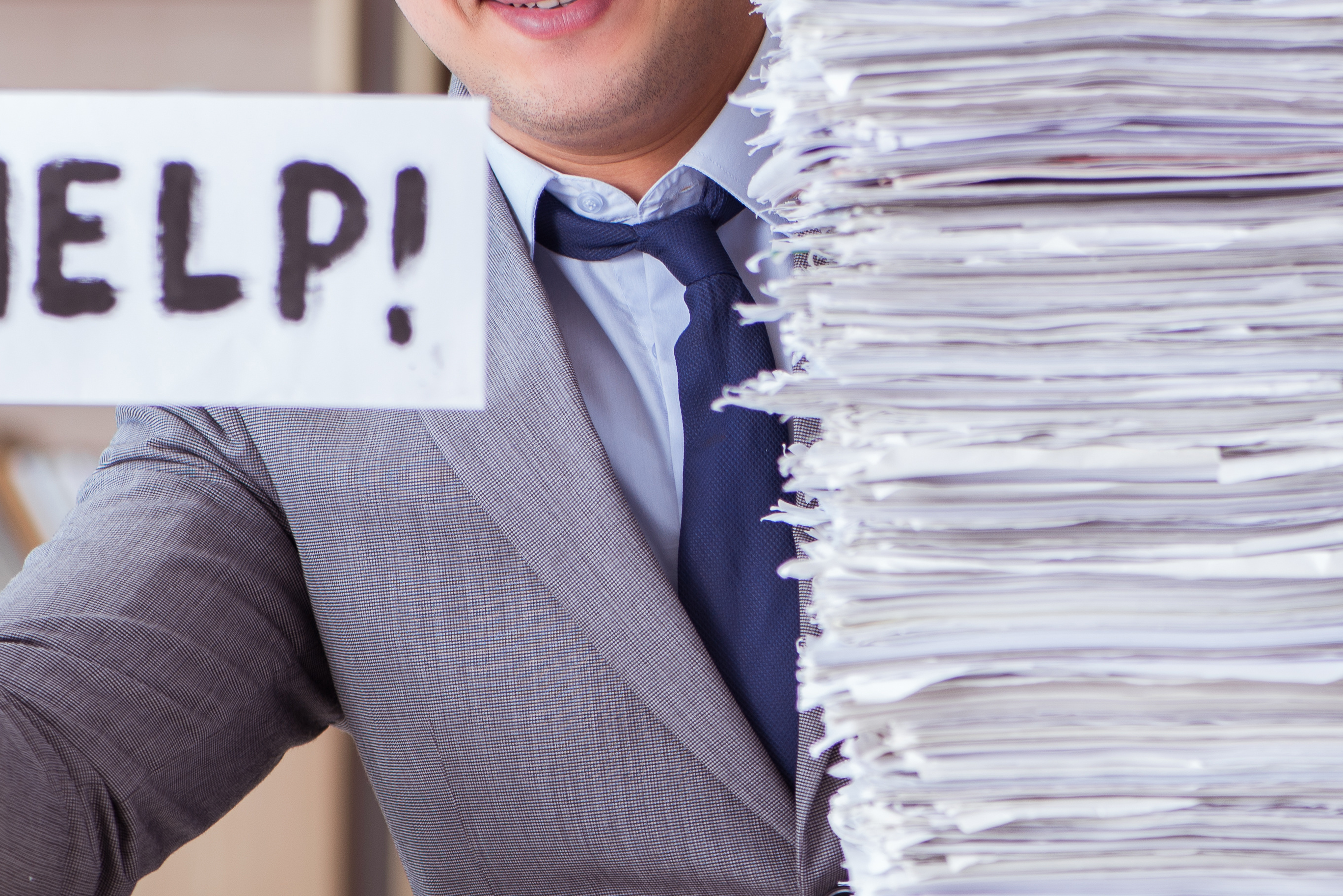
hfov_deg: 8.9
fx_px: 8619
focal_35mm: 231
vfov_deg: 5.9
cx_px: 908
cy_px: 193
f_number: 4.5
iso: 160
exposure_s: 1/100
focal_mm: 105
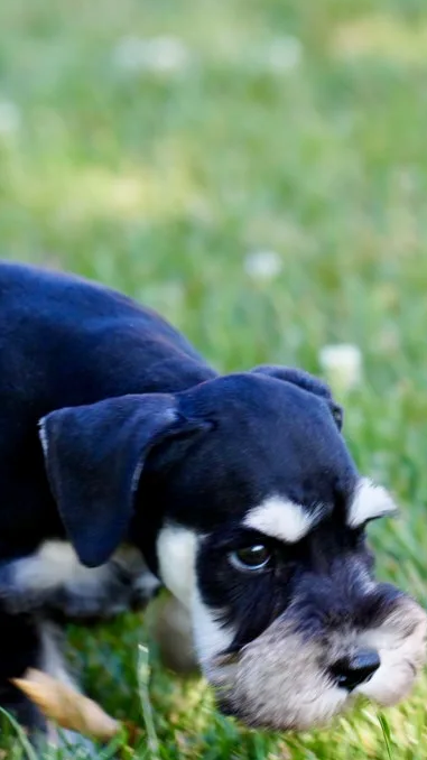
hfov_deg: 6.1
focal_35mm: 200
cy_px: 515
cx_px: 134
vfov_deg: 10.8
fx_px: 4029
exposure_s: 1/80
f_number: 4
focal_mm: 80
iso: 100
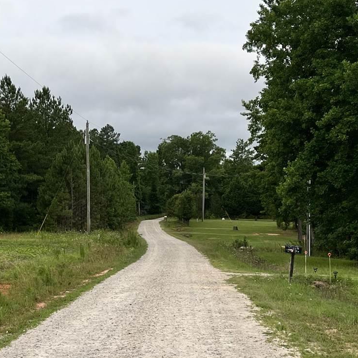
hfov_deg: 24.0
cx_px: 143
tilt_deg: -4.8
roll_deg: +0.4
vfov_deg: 23.8
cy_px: 263
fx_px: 842
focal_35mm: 72
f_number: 1.6
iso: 50
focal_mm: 5.1
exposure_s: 1/598
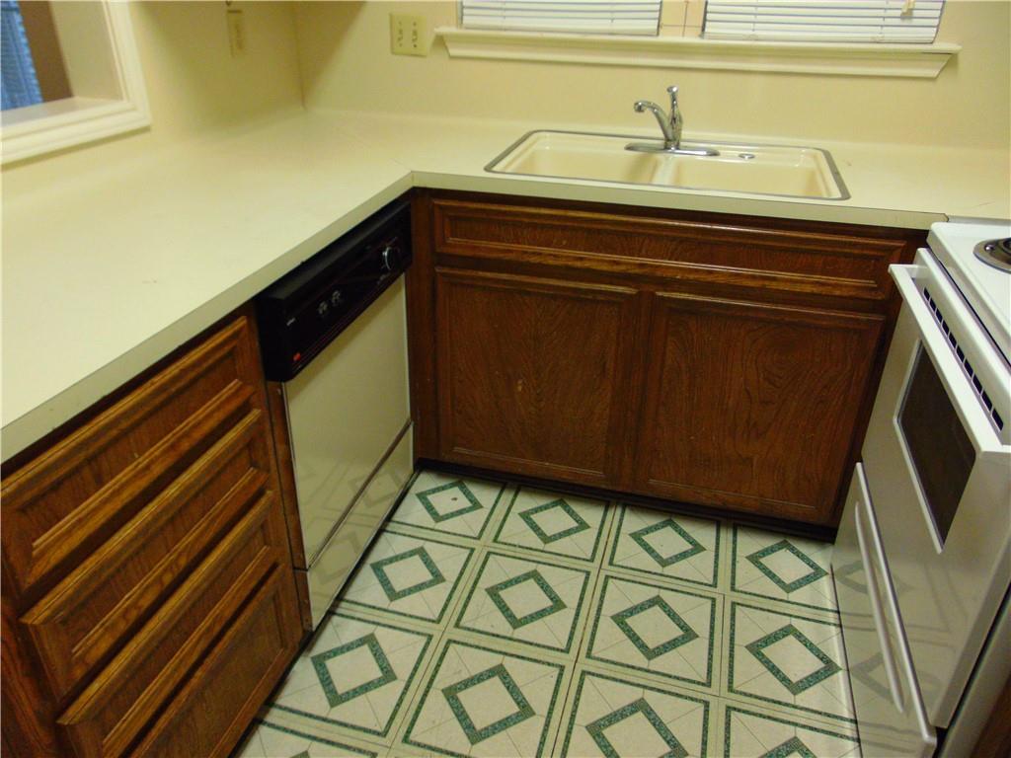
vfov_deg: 54.9
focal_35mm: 25
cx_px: 506
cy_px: 379
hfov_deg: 69.4
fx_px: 730
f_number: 3
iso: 320
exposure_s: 1/40
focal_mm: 4.5
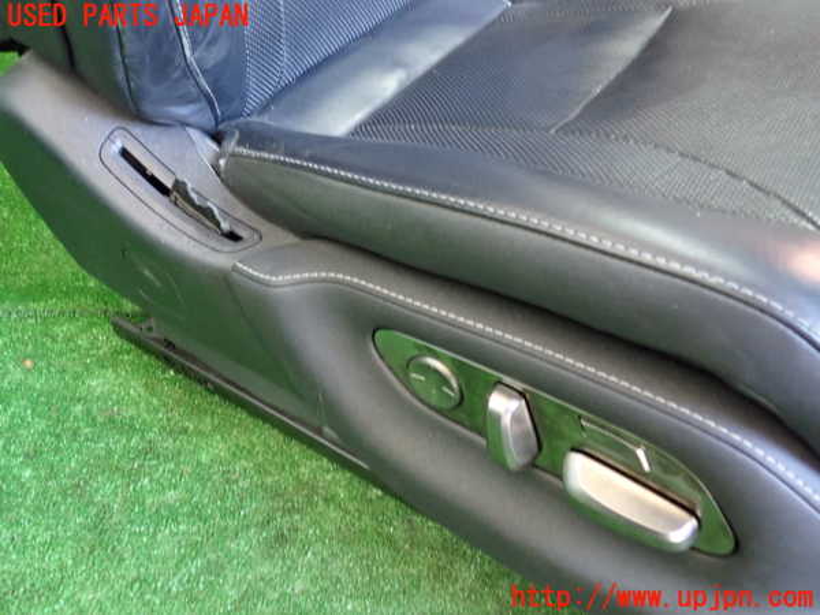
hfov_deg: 60.0
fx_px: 711
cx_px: 410
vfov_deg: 46.8
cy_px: 308
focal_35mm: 30
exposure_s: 1/30
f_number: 2.3
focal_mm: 5.4
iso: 800
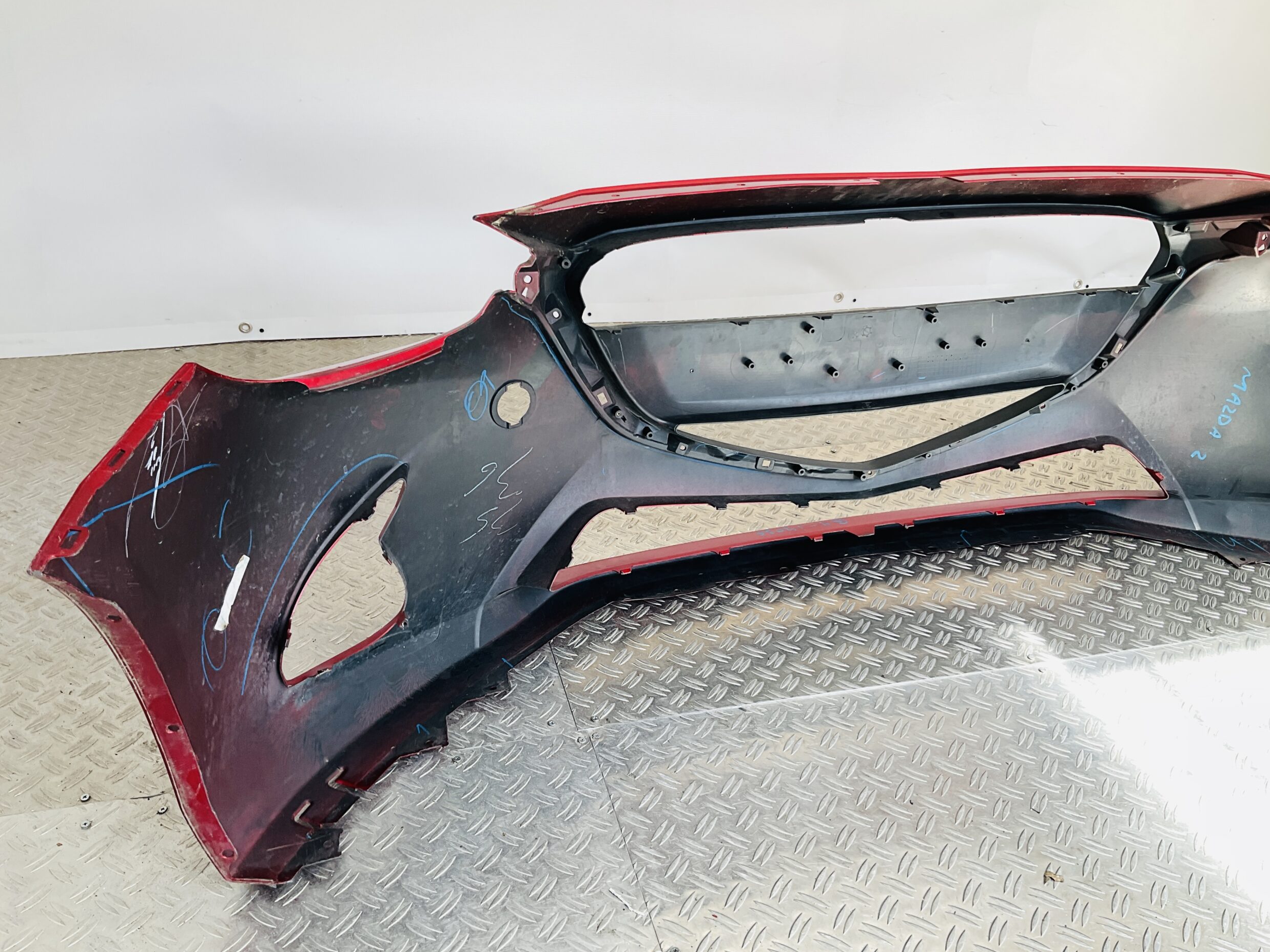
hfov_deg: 60.0
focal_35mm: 30
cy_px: 490
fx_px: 1101
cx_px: 656
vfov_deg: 46.8
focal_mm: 3
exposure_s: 1/182
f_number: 1.8
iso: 16
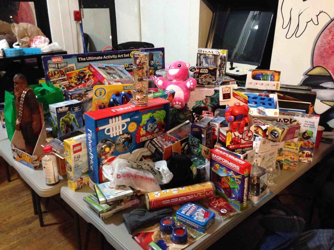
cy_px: 125
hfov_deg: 55.4
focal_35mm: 33
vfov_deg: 42.9
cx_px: 167
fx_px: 318
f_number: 2.4
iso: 500
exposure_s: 1/15
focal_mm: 4.12
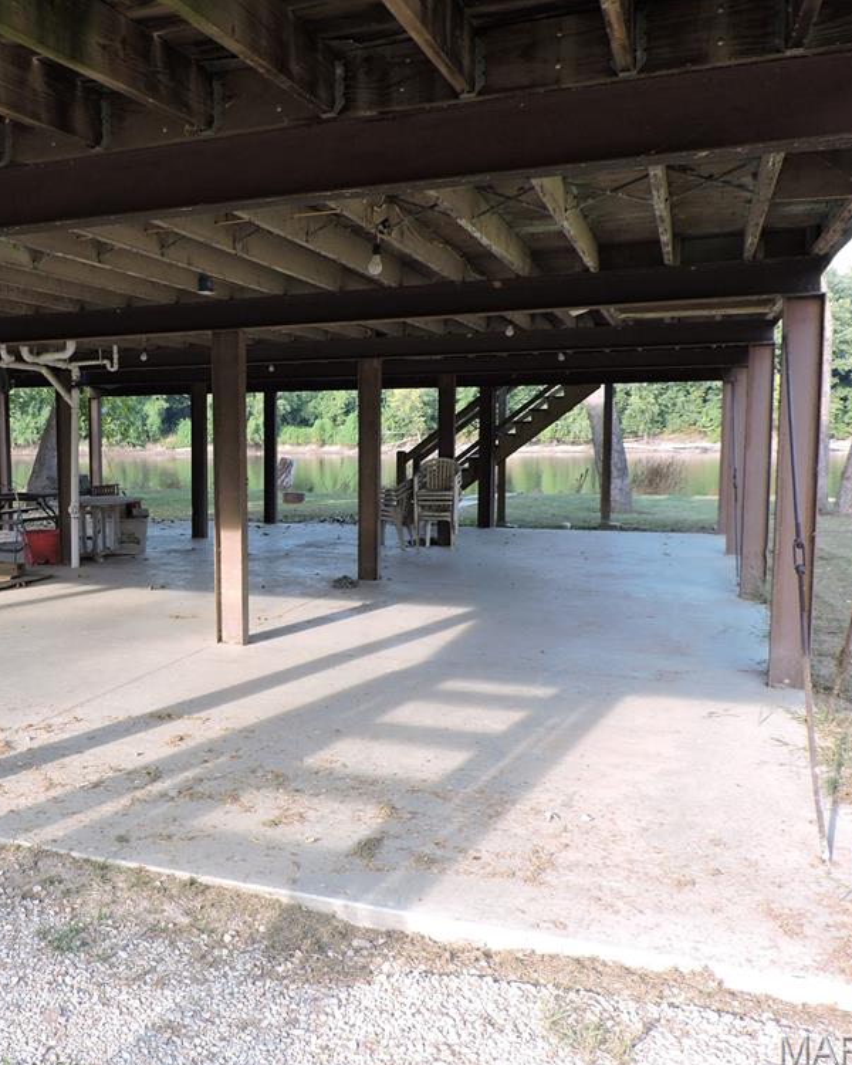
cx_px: 192
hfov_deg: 44.0
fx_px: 1009
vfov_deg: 55.7
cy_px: 534
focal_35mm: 32
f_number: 3
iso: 100
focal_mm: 4.3
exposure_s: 1/100
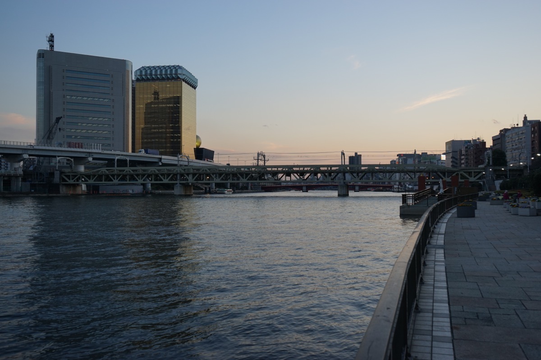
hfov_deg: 58.7
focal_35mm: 32
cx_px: 270
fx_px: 481
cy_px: 180
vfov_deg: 41.1
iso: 320
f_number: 5.6
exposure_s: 1/125
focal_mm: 32
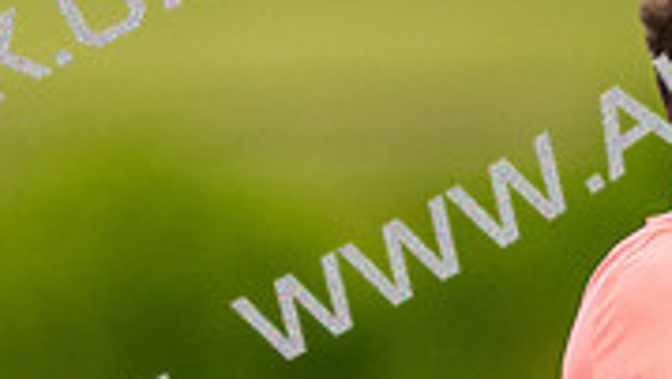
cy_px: 371
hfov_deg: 0.7
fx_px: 54406
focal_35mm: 3051
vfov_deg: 0.4
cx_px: 695
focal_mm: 600
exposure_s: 1/2500
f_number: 4
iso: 720
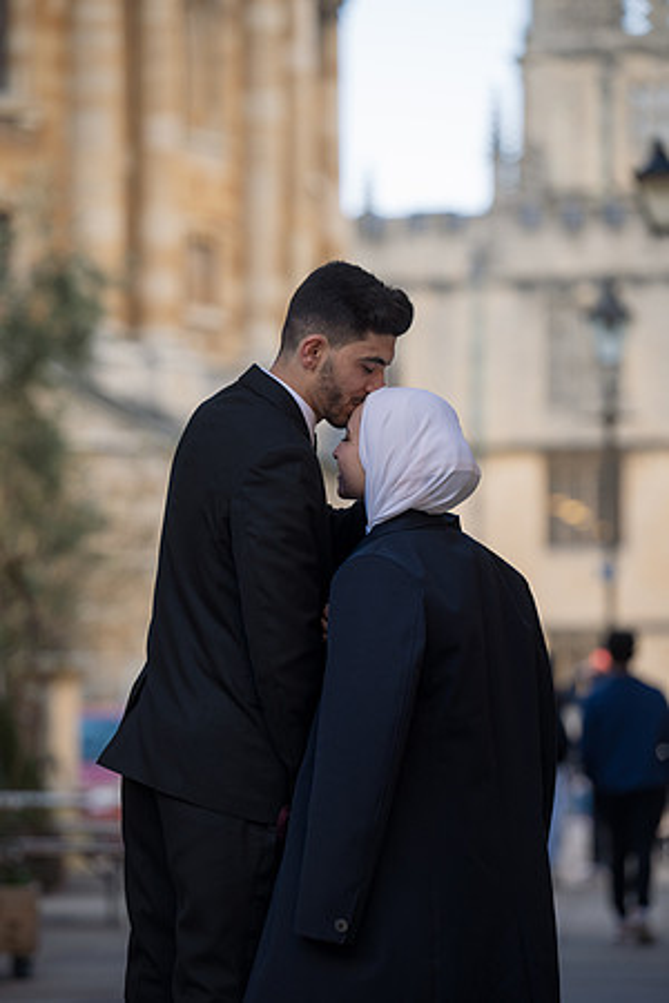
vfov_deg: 11.4
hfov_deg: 7.6
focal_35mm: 180
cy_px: 502
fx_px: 5017
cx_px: 334
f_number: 4
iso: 200
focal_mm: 180
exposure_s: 1/250
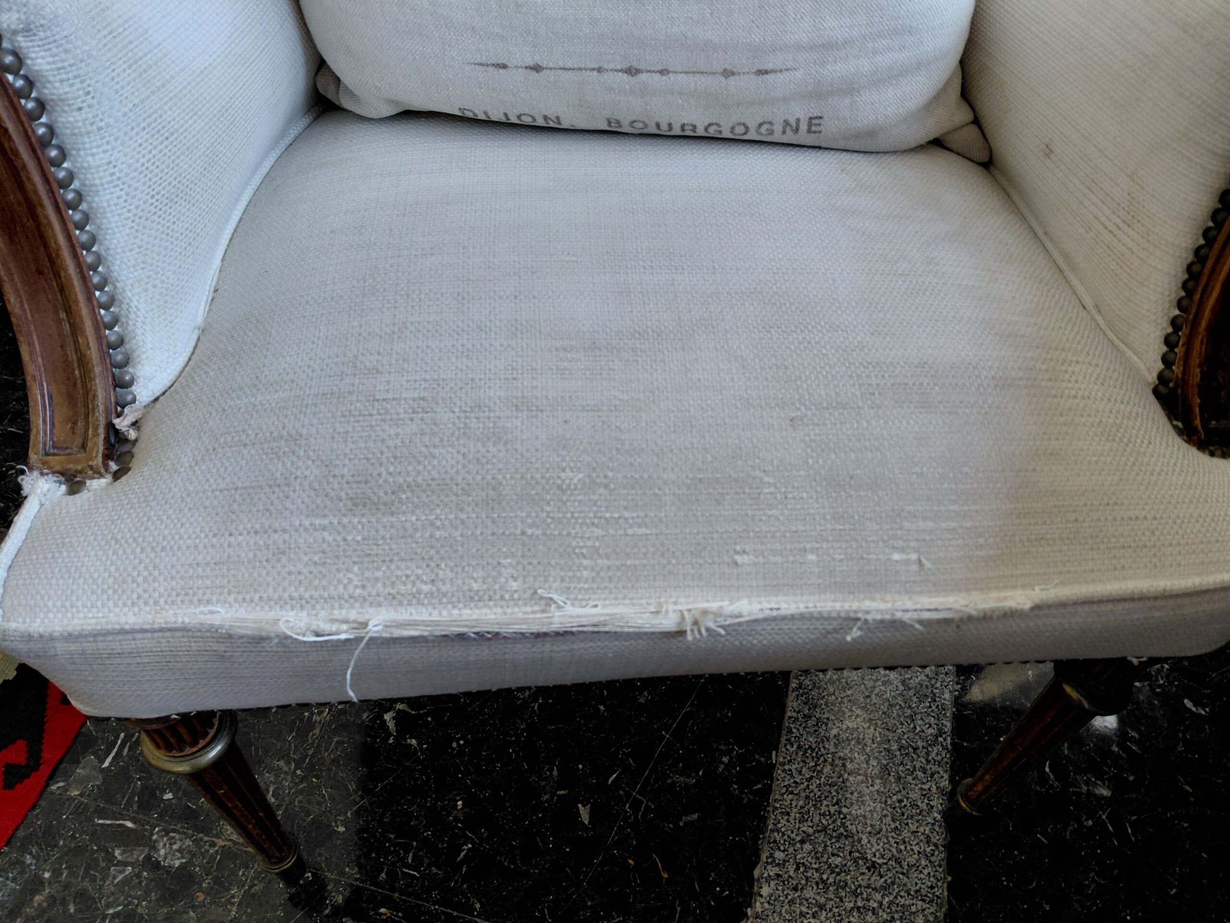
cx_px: 615
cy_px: 462
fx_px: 888
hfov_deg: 69.4
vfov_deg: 54.9
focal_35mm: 25
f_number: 1.8
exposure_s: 1/60
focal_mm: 4.69
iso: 160
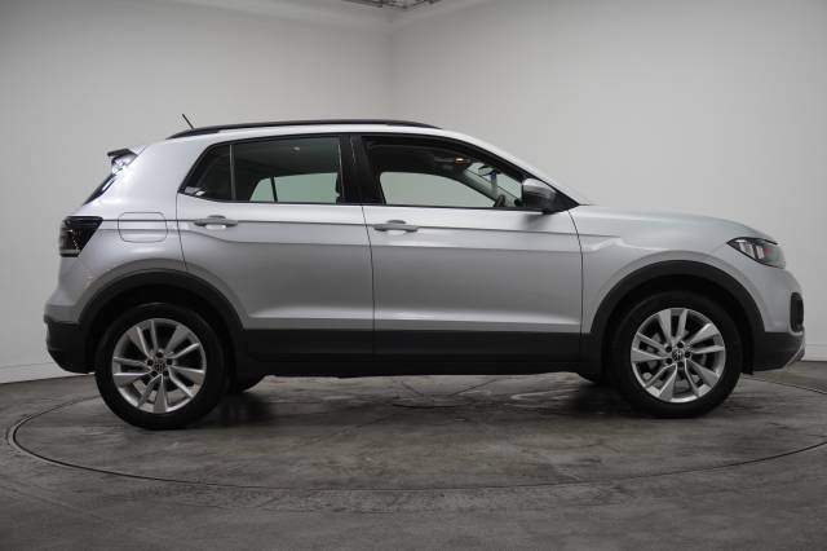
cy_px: 276
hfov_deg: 49.6
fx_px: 895
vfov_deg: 34.2
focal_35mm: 39
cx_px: 414
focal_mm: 26
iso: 1000
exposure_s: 1/200
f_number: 4.5
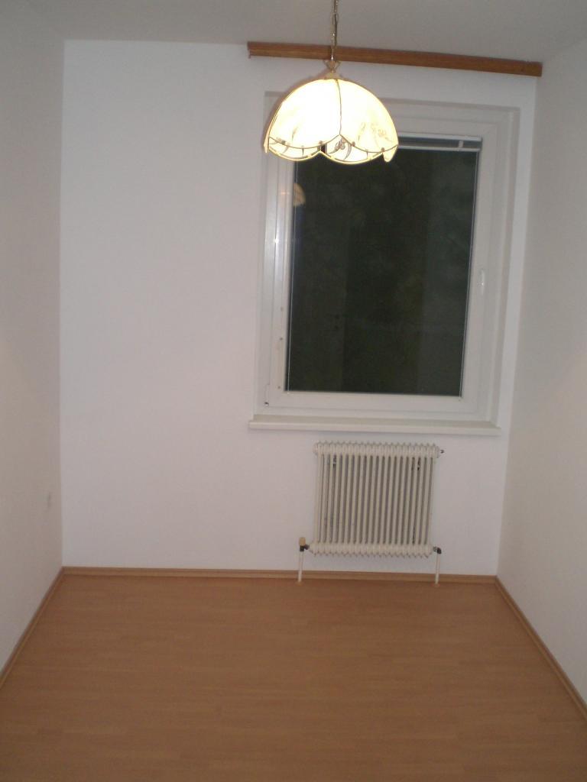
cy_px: 391
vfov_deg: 49.0
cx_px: 294
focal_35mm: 38
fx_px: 859
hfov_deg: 37.7
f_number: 3.1
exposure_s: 1/60
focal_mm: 6.3
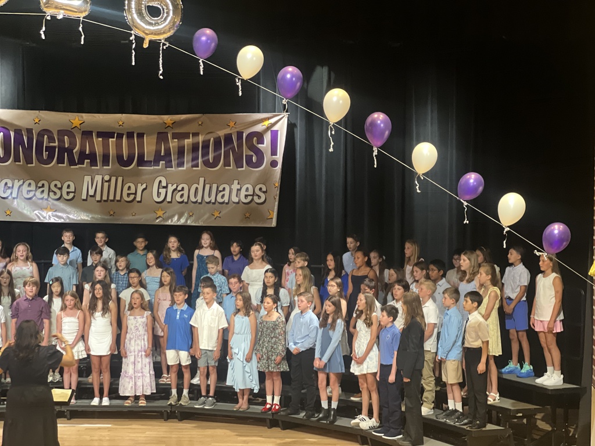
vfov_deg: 19.1
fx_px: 1324
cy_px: 223
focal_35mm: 77
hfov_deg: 25.3
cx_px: 298
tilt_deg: -2.5
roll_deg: -0.3
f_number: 2.8
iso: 500
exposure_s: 1/15
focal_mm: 9
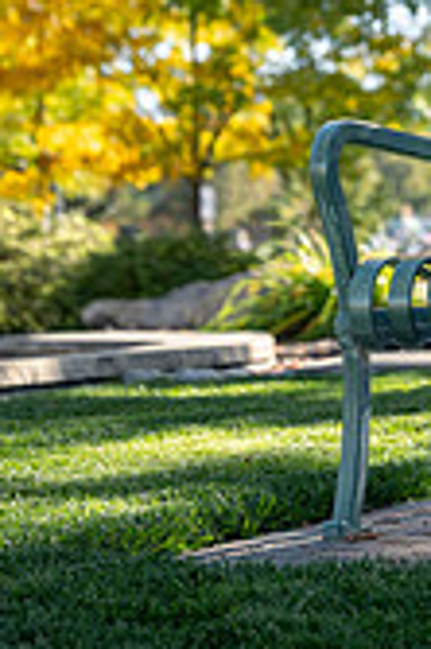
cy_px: -202
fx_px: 2429
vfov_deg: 14.5
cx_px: 516
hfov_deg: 10.0
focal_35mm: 135
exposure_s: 1/640
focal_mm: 50
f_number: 2.8
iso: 125
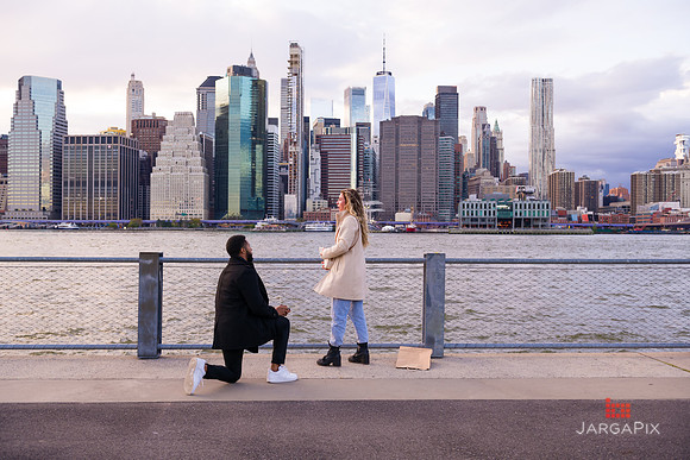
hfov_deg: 55.8
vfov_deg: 38.9
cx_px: 345
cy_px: 230
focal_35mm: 34
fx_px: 652
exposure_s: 1/200
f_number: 4
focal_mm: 34
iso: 250
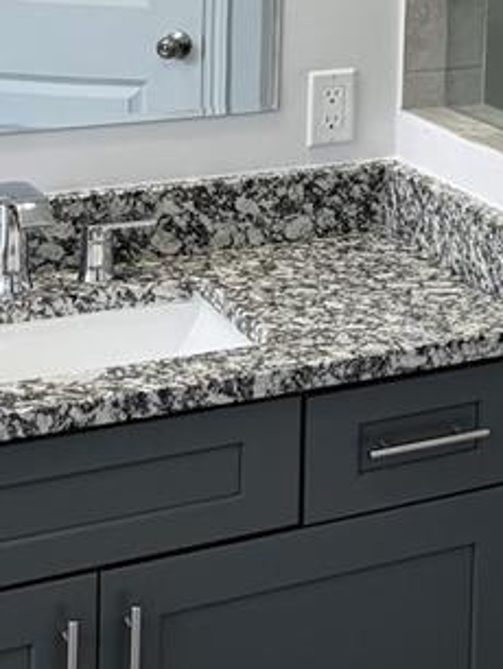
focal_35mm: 94
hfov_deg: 14.1
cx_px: 879
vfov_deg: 19.5
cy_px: -157
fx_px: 1819
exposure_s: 1/154
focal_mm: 6.86
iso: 64
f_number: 1.78
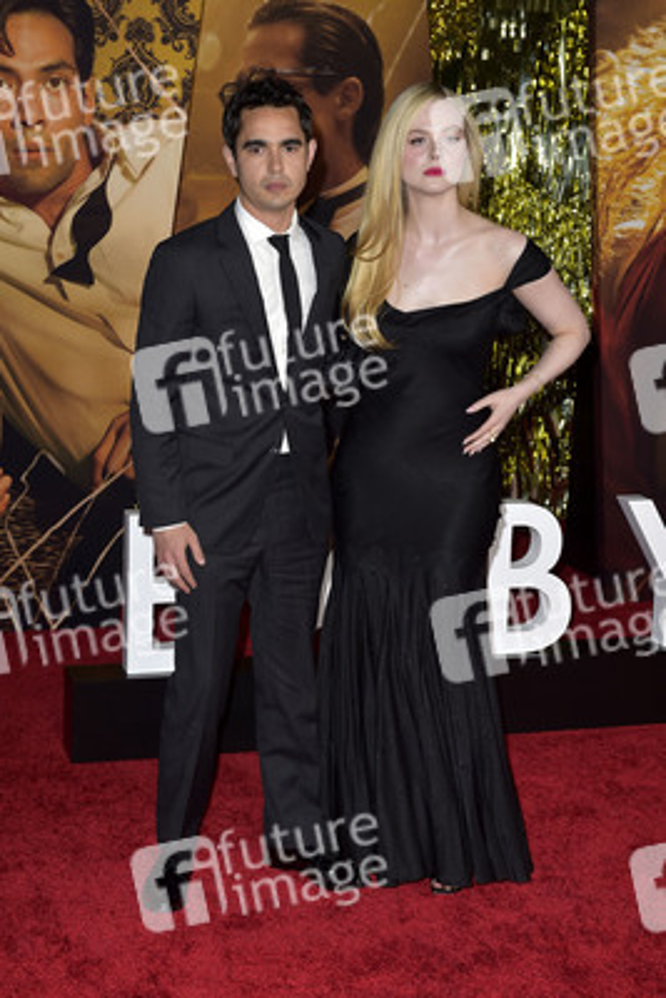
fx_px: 1386
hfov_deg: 27.0
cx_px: 333
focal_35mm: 50
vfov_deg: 39.6
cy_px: 499
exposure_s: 1/250
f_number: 6.3
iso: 640
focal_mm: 50
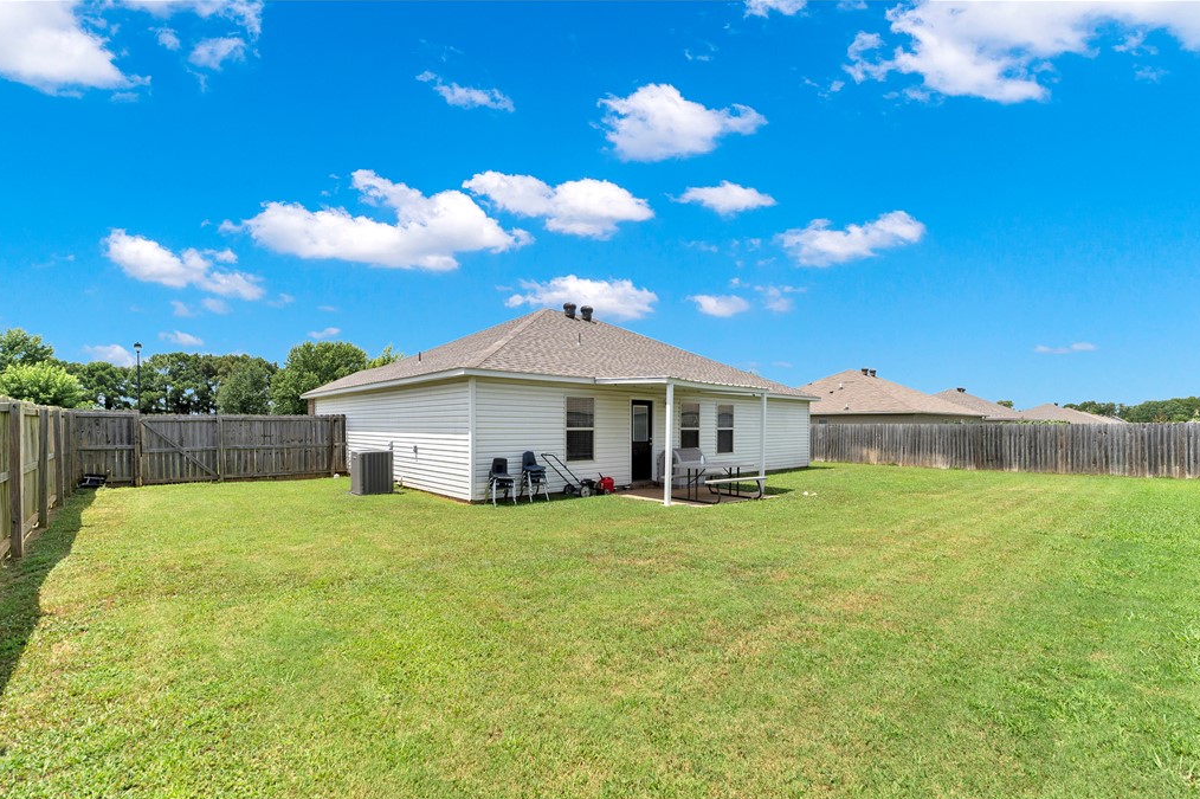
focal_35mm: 16
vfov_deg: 74.8
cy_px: 427
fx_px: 521
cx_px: 617
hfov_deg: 98.0
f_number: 2.8
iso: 250
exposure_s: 1/1250
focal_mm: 14.6
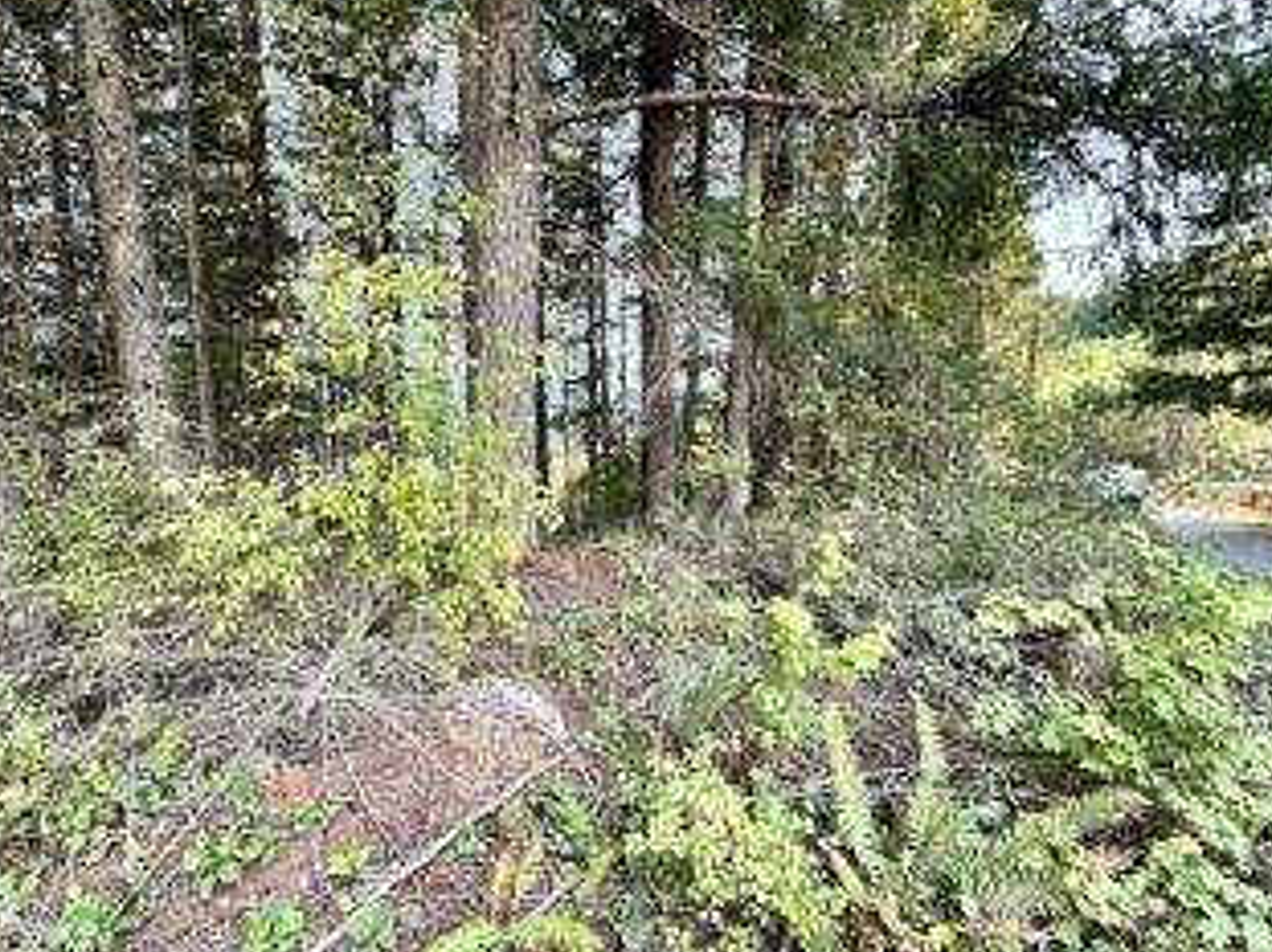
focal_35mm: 18
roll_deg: +1.0
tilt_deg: -6.0
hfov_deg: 87.5
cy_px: 486
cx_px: 573
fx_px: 661
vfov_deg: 71.5
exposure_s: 1/206
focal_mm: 2.22
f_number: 2.2
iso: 40
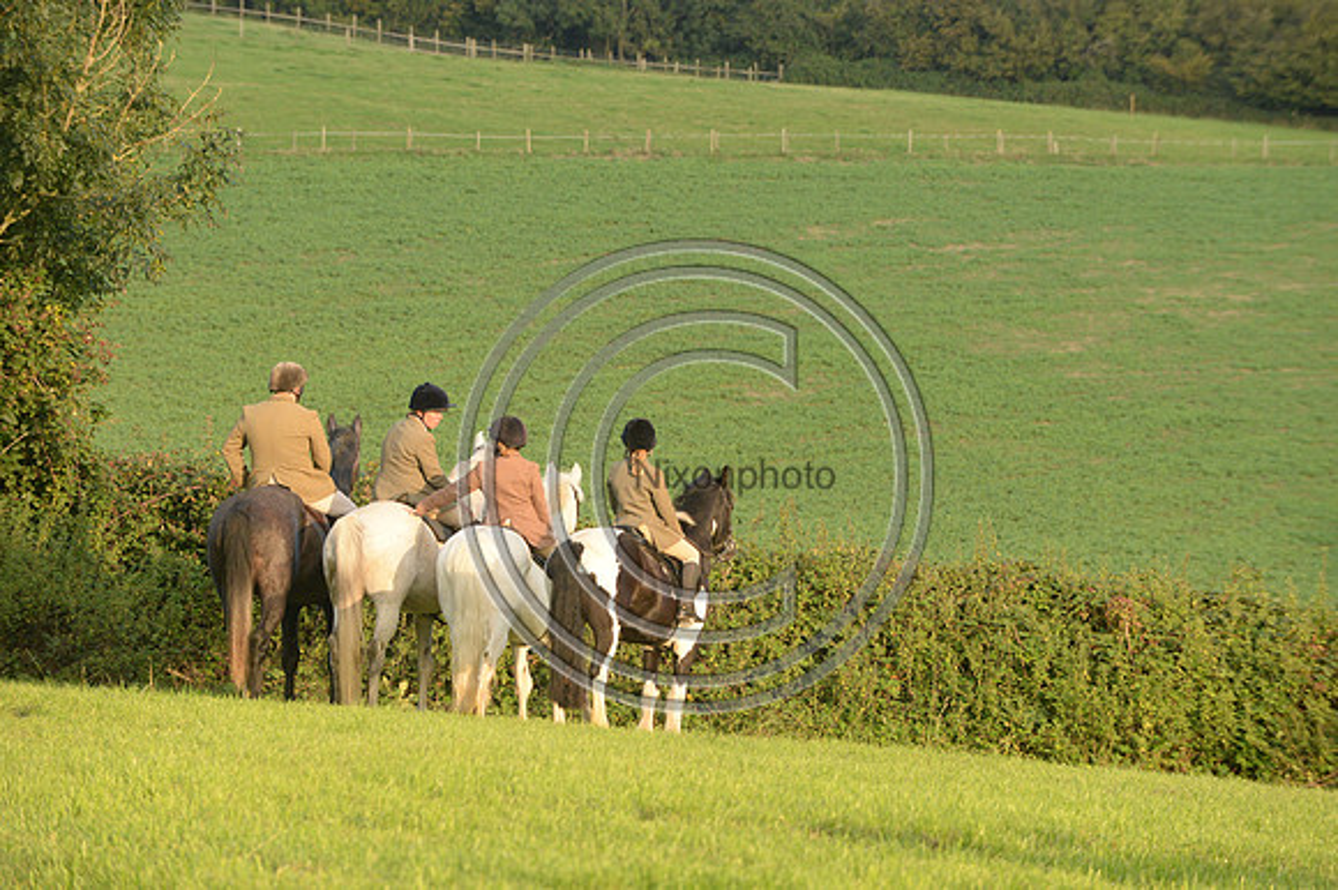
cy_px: 445
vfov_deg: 6.9
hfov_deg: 10.3
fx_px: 7429
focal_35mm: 200
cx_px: 669
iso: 2500
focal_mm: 200
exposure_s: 1/1000
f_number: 6.3
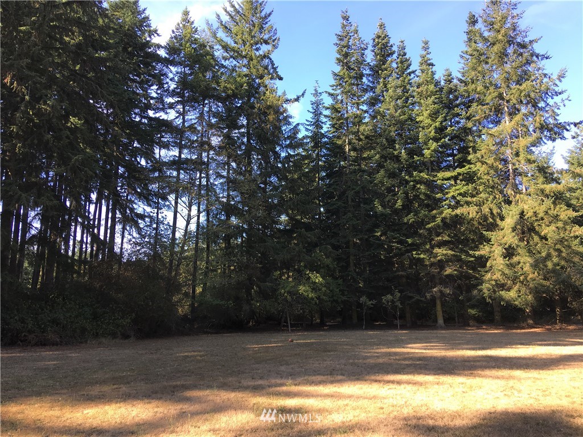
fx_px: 488
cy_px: 218
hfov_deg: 61.7
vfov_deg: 48.2
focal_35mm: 29
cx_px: 292
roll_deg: +0.6
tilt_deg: +12.1
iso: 25
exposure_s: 1/250
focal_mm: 4.15
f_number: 2.2
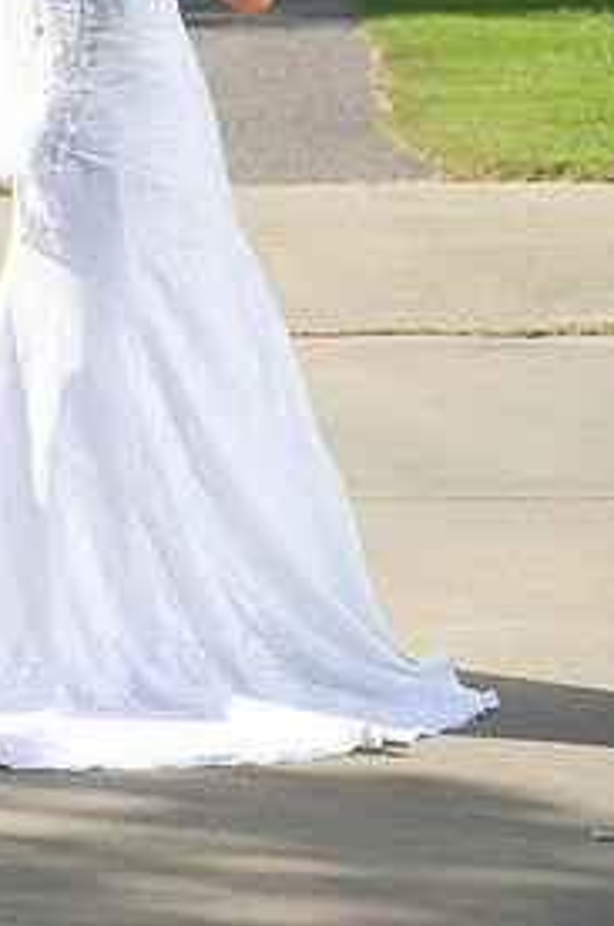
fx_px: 5444
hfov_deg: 6.4
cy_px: 178
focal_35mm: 212
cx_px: 143
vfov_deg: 9.7
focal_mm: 130
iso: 250
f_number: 7.1
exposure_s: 1/250
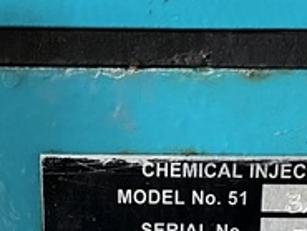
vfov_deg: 14.6
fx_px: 887
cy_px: 227
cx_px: 142
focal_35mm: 100
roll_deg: +0.8
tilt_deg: -19.4
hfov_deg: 19.6
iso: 400
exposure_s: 1/40
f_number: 1.6
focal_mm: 5.1
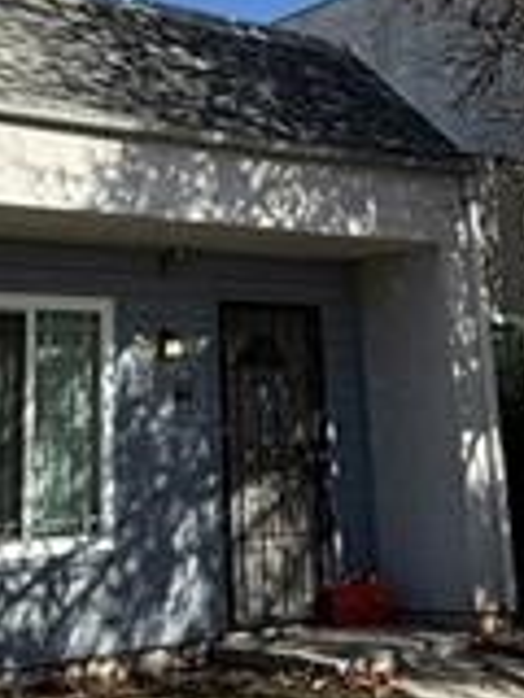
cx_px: 271
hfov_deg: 21.9
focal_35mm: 67
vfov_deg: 26.9
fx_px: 1352
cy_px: -44
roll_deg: +2.1
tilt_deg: +22.0
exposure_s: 1/2506
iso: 50
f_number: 2.2
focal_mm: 2.22
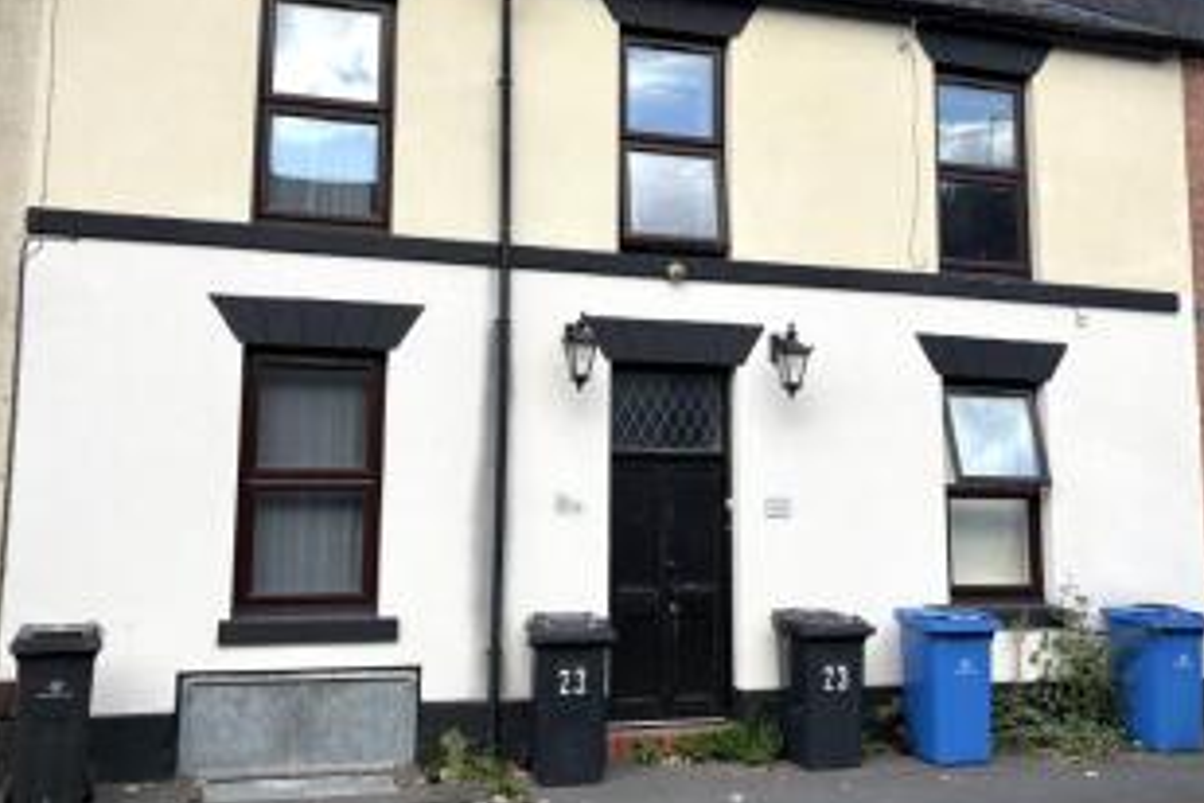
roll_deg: +1.2
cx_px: 625
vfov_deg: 35.9
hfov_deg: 51.9
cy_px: 337
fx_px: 1237
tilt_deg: +7.2
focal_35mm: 37
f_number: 1.6
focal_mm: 5.96
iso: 50
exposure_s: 1/1135
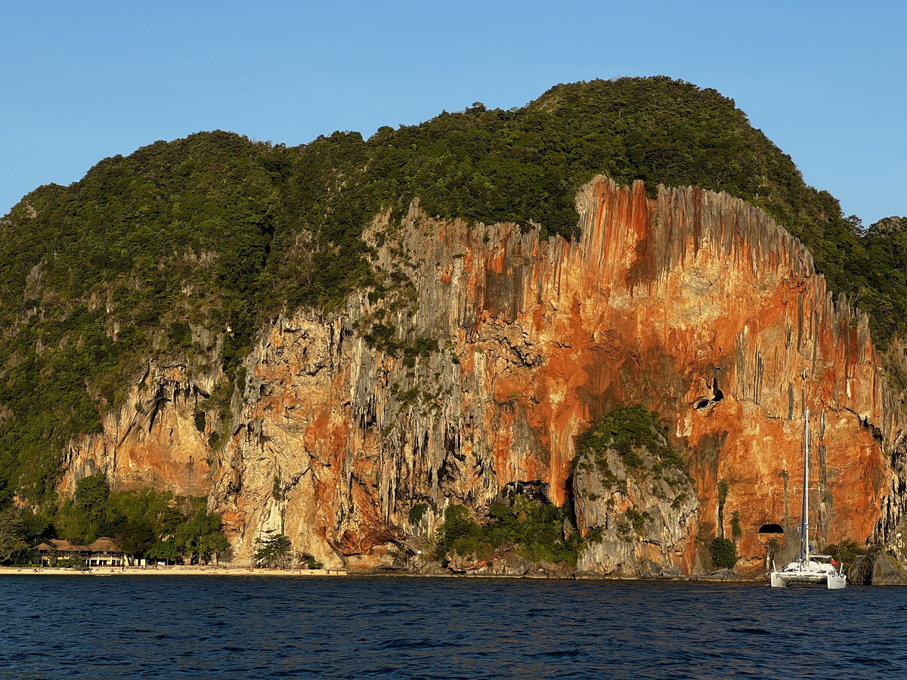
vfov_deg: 19.1
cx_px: 454
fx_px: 2018
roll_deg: +0.7
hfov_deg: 25.3
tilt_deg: +5.0
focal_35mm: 77
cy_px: 340
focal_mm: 9
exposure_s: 1/431
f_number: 2.8
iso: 32
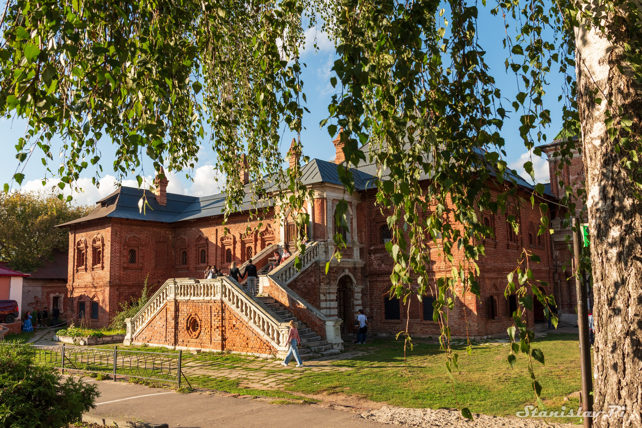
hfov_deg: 60.5
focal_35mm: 31
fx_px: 550
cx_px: 321
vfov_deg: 42.5
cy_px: 214
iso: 200
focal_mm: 27
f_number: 8
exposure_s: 1/320
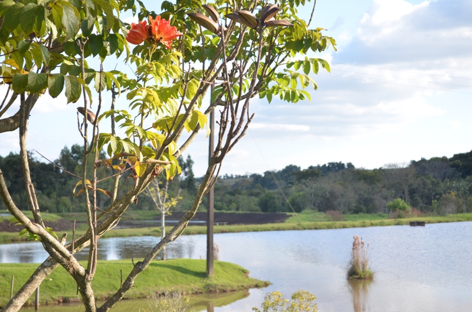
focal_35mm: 68
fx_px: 883
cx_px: 236
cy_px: 156
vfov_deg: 20.1
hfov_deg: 29.9
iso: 500
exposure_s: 1/640
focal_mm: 45
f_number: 5.3
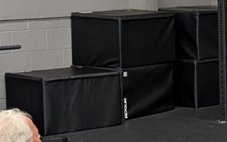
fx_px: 946
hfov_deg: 11.9
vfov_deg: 8.6
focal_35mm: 153
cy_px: 89
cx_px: 487
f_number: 1.68
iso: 242
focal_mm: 6.9
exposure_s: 1/24
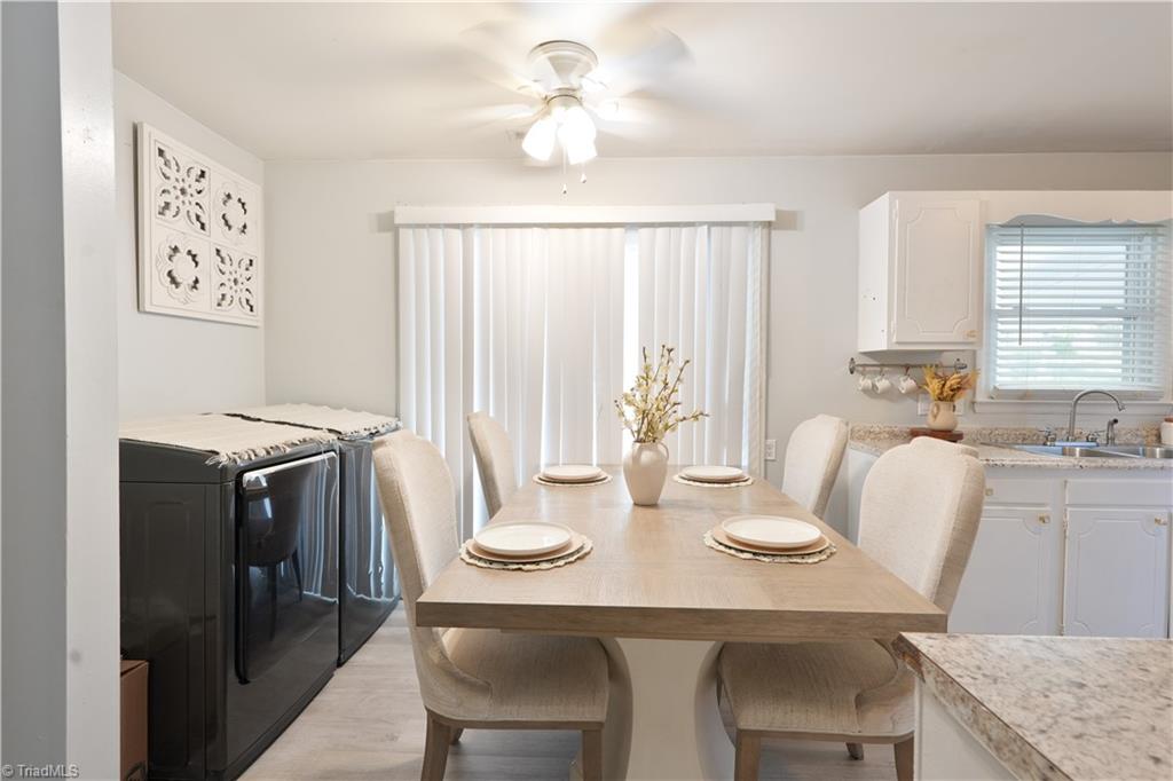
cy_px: 390
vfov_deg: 73.7
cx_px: 586
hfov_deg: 96.8
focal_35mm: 16
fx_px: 521
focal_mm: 16
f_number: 7.1
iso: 1600
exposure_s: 1/20
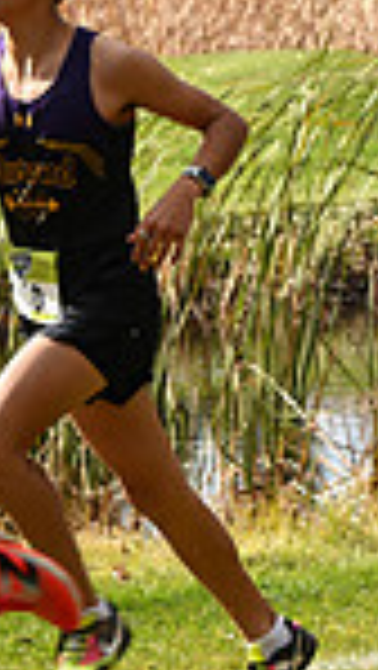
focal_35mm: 314
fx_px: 5586
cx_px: 1174
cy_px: 218
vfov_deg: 6.9
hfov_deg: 3.8
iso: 125
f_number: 5.6
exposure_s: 1/400
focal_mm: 77
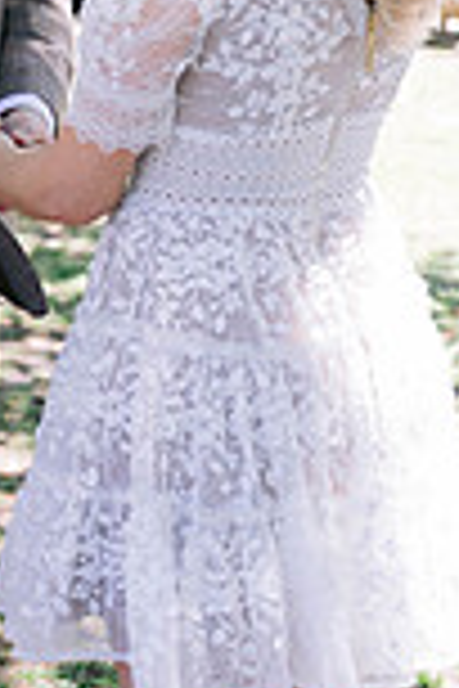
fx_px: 2811
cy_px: -31
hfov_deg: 9.1
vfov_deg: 13.7
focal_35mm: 147
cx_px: -184
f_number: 3.2
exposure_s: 1/640
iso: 400
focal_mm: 50
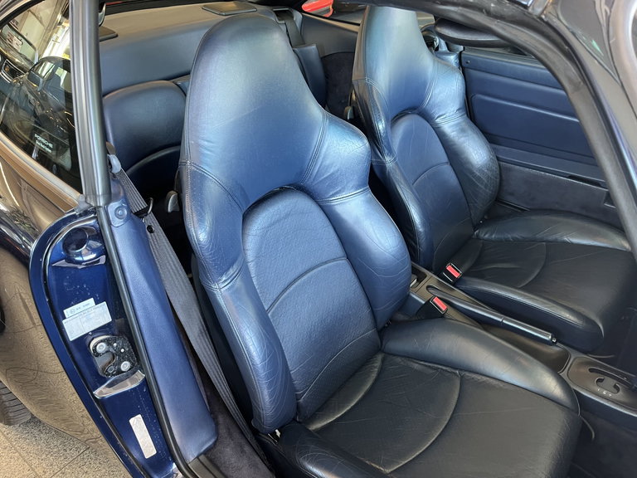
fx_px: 478
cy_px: 239
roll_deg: -0.7
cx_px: 318
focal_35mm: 26
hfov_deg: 67.3
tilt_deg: -35.9
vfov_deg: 53.1
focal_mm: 5.1
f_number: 1.6
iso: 160
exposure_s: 1/50
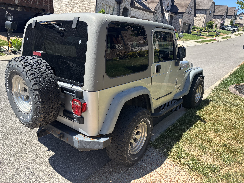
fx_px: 183
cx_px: 122
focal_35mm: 26
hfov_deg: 67.3
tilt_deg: -19.6
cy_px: 92
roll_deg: -5.5
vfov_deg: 53.1
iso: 50
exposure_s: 1/1279
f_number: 1.6
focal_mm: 5.96
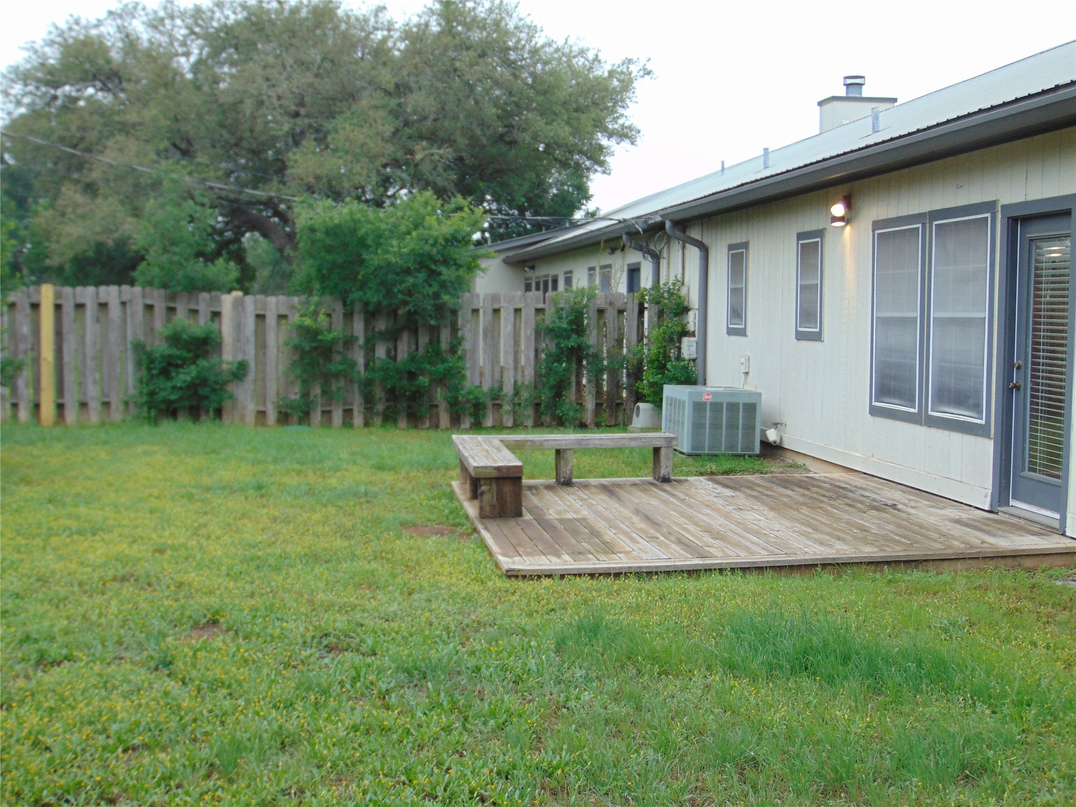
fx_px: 1306
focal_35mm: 42
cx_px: 538
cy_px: 404
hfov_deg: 44.8
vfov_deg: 34.3
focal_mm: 7.6
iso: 80
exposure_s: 1/100
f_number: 3.3
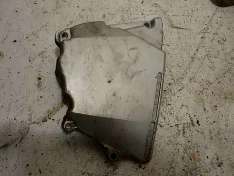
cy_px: 88
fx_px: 223
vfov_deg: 42.9
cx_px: 117
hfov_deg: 55.4
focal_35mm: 33
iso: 80
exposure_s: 1/50
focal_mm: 5.5
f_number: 2.8
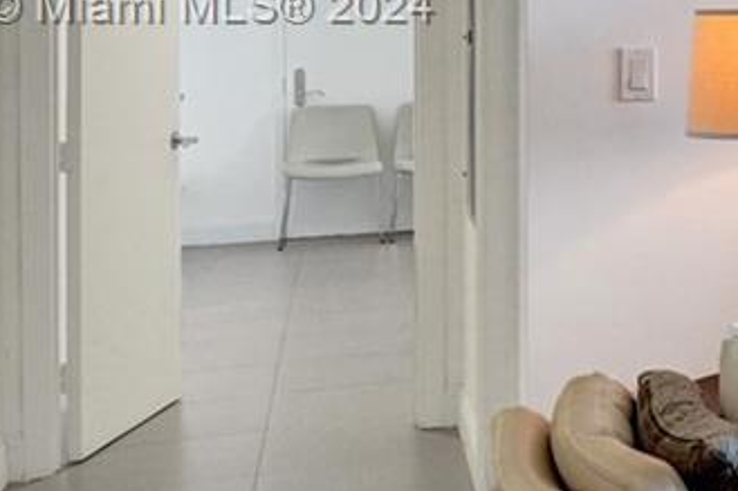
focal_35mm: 68
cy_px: 10
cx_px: 1510
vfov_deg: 19.5
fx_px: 1393
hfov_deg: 18.3
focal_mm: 14
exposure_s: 1/400
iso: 1250
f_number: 4
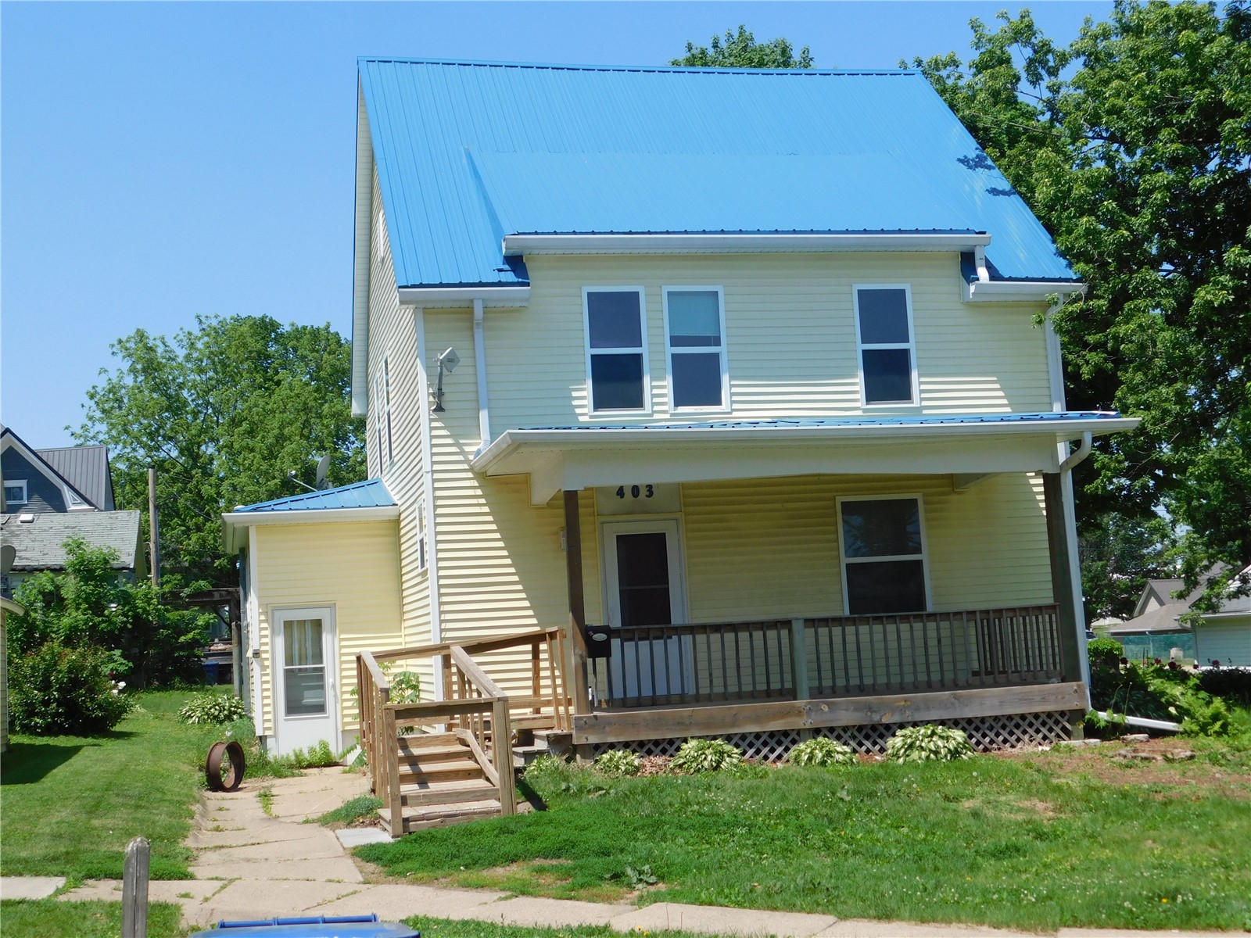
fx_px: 1626
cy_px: 469
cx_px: 626
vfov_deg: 32.2
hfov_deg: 42.1
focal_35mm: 45
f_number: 3.7
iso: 125
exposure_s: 1/1000
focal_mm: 8
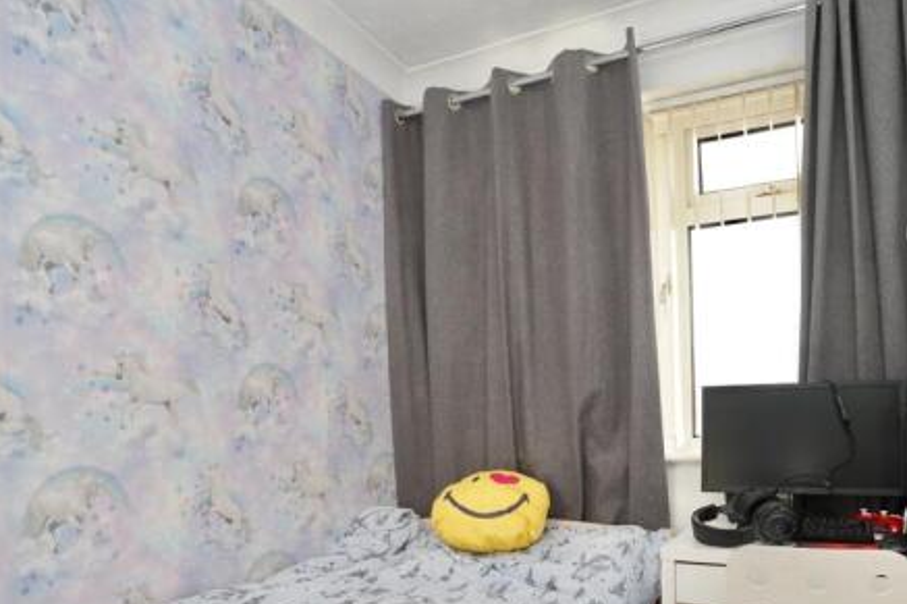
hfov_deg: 73.3
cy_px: 451
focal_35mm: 24
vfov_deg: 50.9
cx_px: 526
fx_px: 604
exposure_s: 1/160
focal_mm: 16
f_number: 4
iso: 125
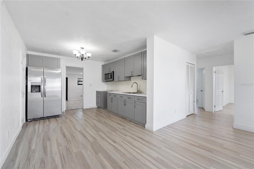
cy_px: 84
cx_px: 127
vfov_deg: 77.3
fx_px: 106
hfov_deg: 100.4
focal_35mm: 15
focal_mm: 10
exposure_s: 1/80
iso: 640
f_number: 8
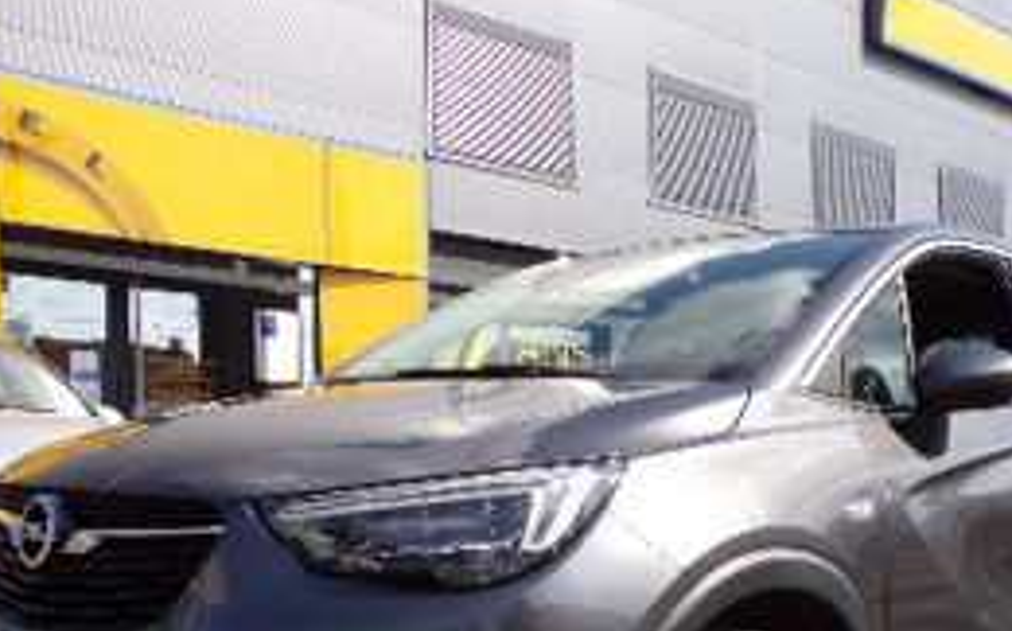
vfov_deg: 26.3
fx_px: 1295
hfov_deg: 42.3
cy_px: 588
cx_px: 646
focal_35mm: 47
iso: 80
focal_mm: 4.3
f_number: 5.8
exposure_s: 1/320
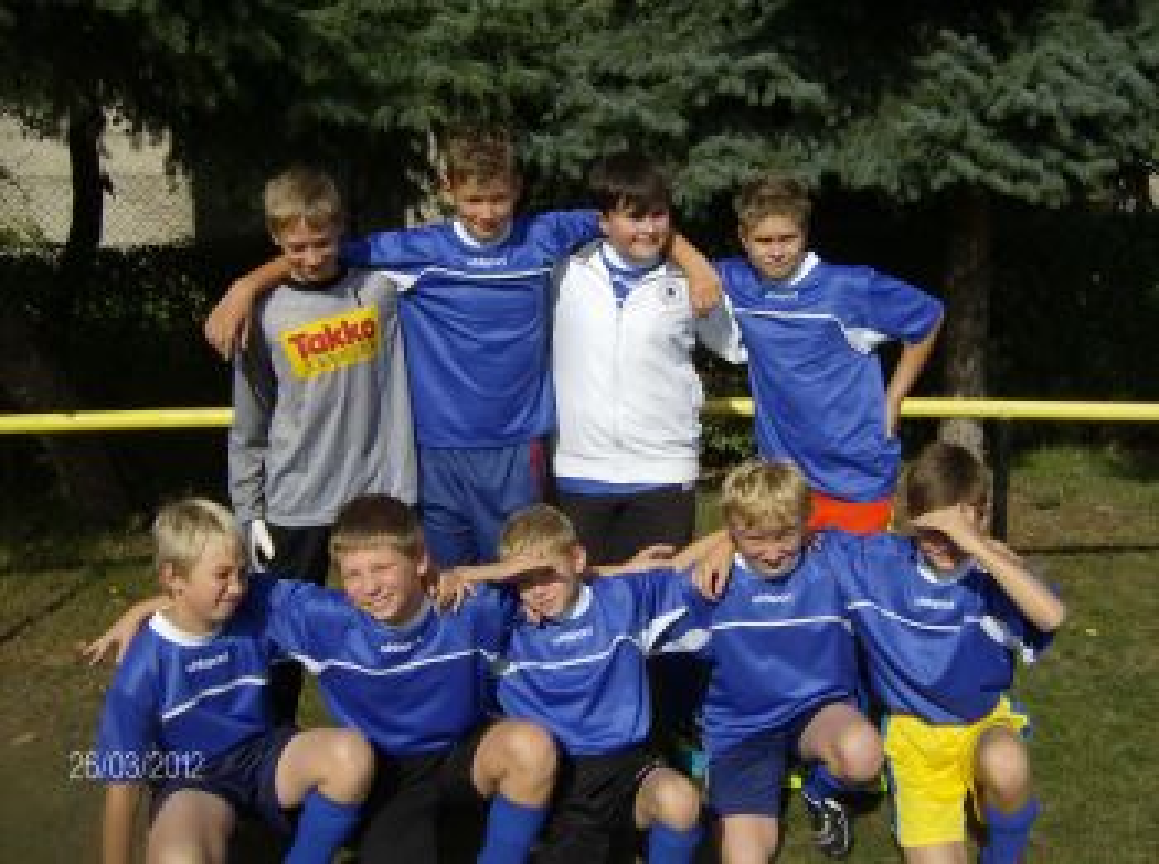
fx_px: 1203
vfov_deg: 39.5
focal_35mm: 36
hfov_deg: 51.4
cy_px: 432
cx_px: 580
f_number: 4.7
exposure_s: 1/988
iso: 100
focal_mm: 6
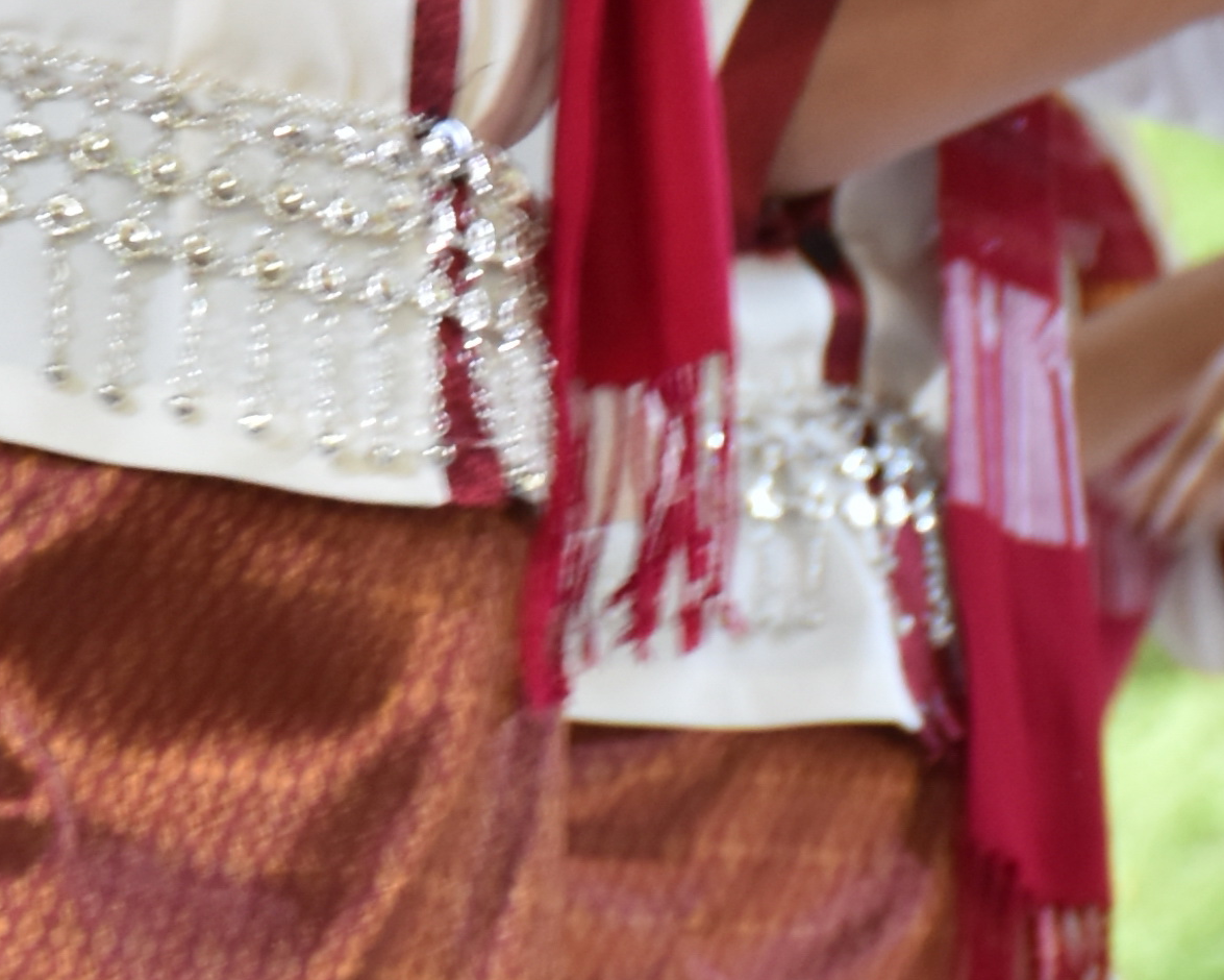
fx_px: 18222
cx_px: 209
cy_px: -985
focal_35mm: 503
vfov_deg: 3.1
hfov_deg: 3.8
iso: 400
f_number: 5
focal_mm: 70
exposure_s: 1/100
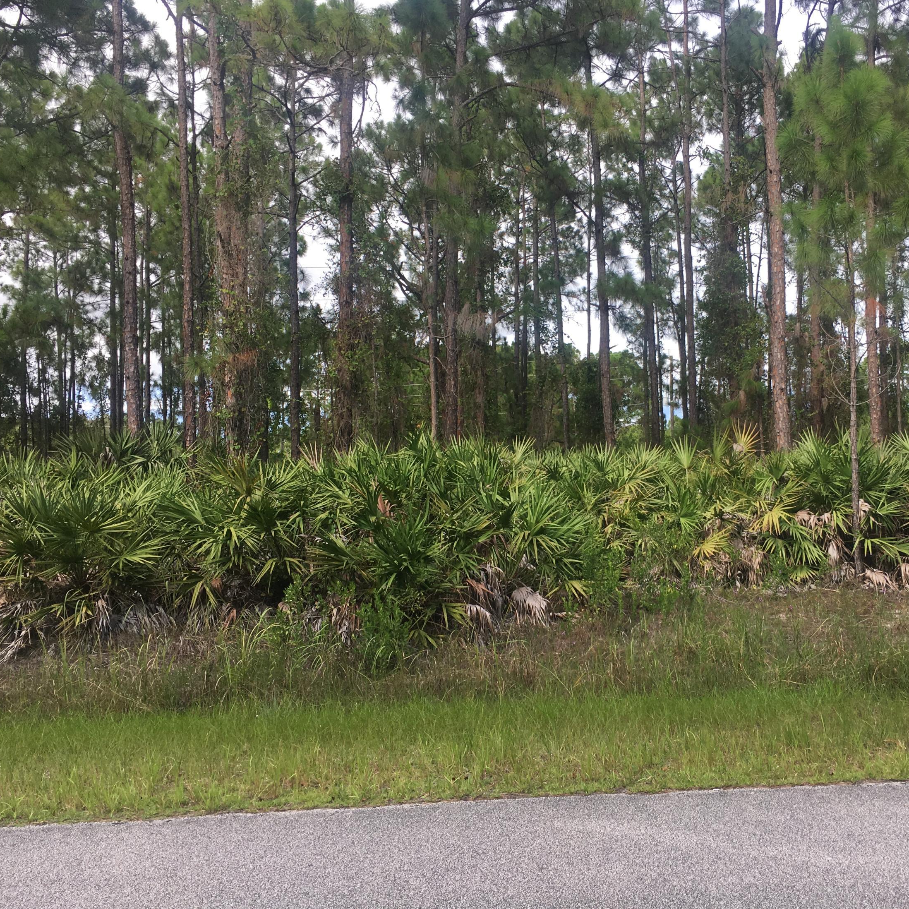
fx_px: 1040
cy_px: 445
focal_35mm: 35
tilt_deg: +2.9
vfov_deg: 47.2
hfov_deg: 46.8
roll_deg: +1.1
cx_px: 564
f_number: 2.2
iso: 25
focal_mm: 4.15
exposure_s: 1/439
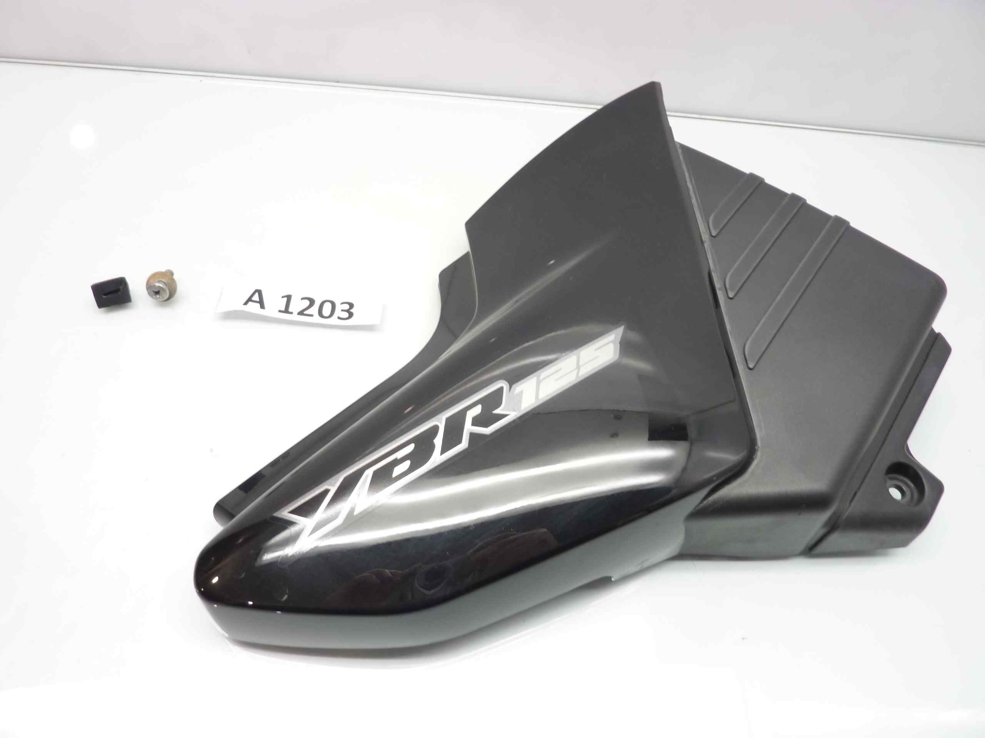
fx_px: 711
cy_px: 369
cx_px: 492
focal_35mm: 25
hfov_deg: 69.4
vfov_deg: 54.9
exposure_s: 1/10
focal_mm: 4.1
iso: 125
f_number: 3.3
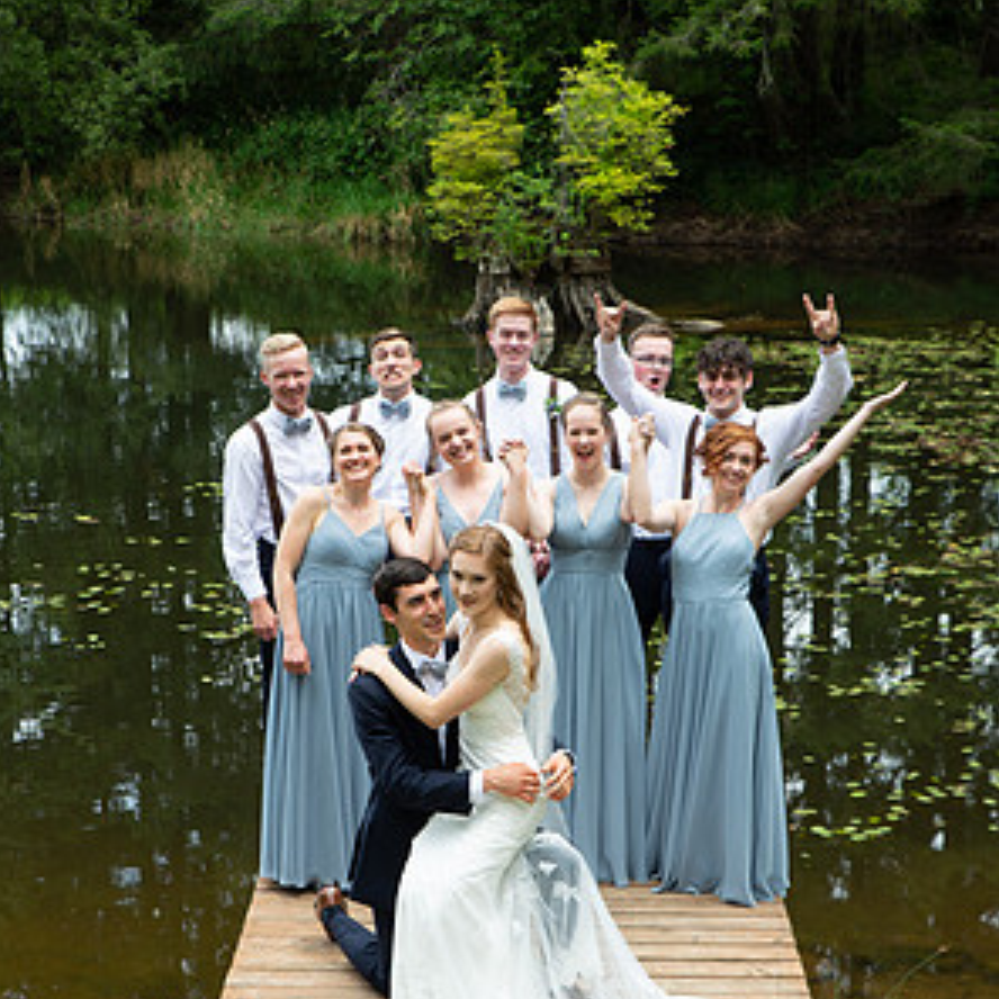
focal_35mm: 80
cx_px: 496
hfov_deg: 21.7
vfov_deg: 21.5
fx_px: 2612
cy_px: 692
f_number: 9
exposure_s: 1/100
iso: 125
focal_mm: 62
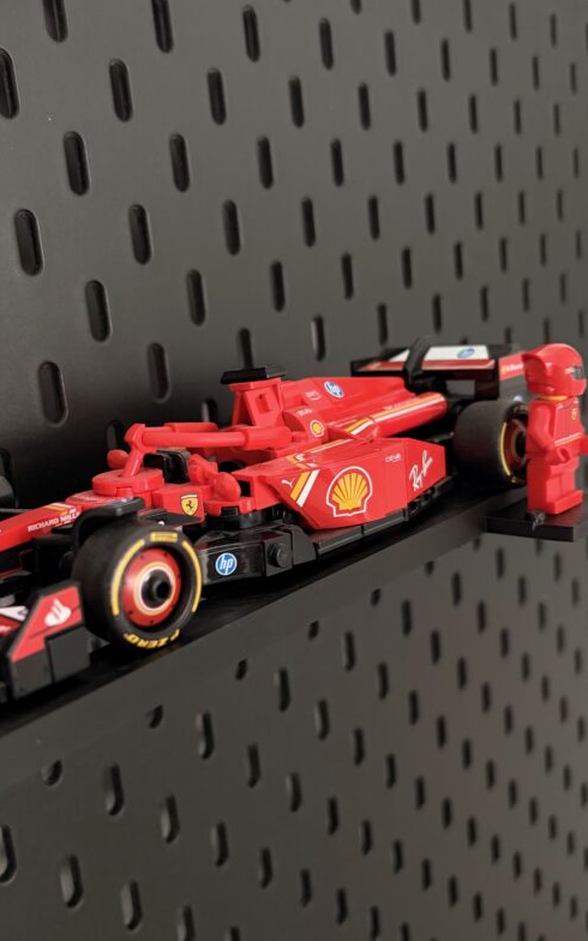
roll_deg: +0.0
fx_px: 923
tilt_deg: -18.5
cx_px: 190
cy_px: 497
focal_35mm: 36
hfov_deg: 35.0
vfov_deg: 54.0
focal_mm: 5.96
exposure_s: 1/33
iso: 400
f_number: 1.6
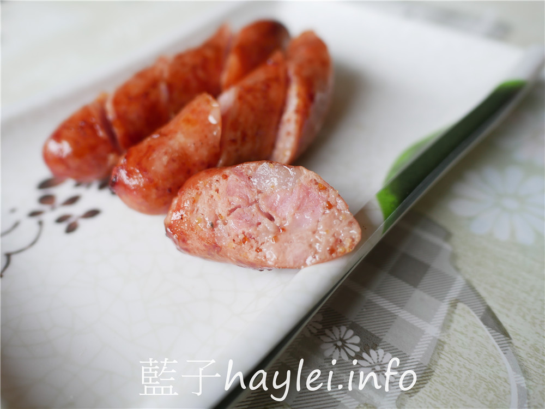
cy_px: 204
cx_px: 272
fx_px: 472
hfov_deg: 60.0
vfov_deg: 46.8
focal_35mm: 30
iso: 200
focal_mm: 15
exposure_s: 1/160
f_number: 2.2
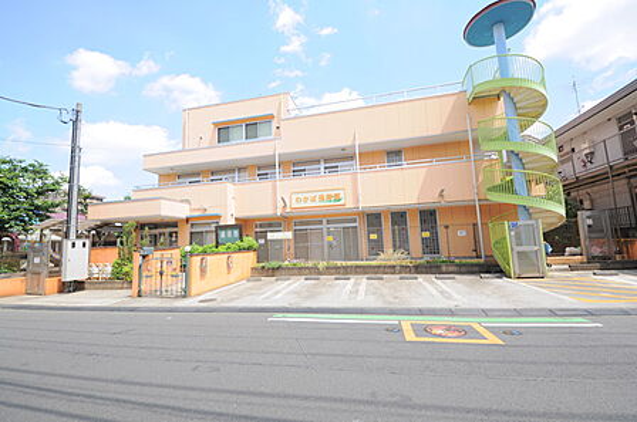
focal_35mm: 14
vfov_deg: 80.0
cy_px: 211
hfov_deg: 103.4
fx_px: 252
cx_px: 318
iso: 200
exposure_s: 1/250
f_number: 8
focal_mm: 9.5
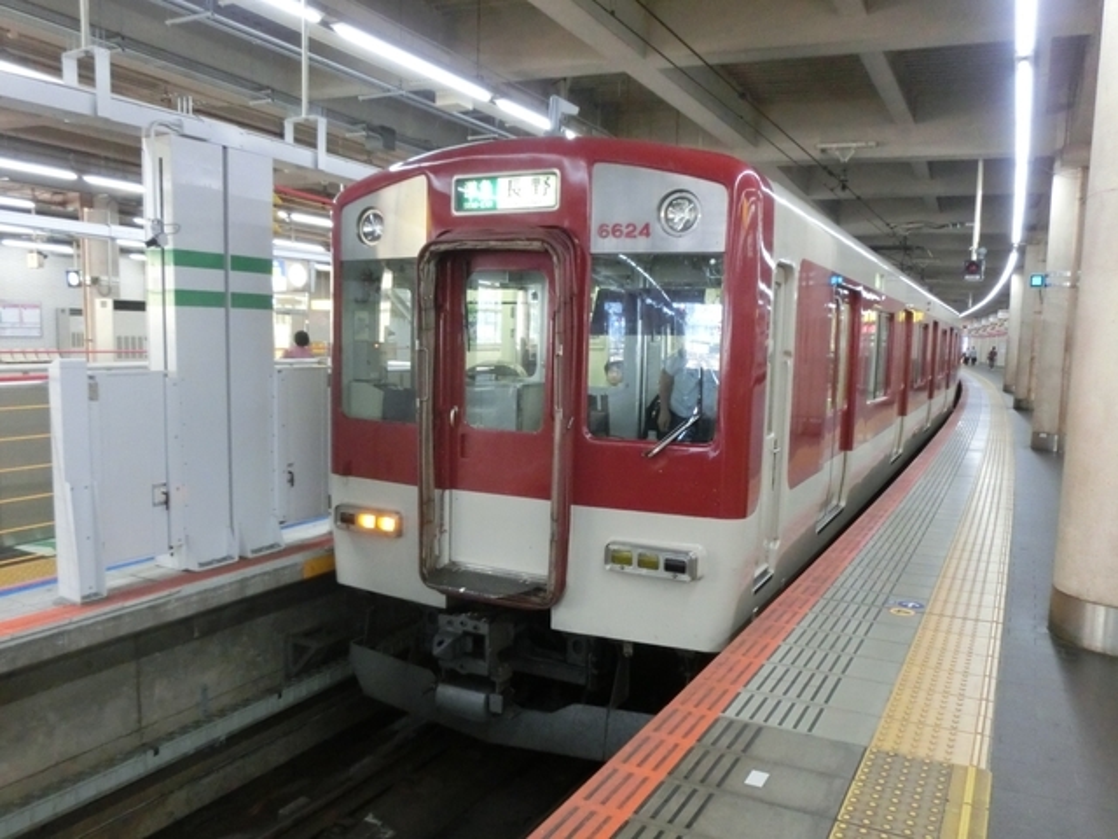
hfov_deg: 71.6
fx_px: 775
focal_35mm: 24
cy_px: 420
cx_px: 559
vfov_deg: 56.8
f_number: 3
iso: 800
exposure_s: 1/60
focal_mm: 4.24
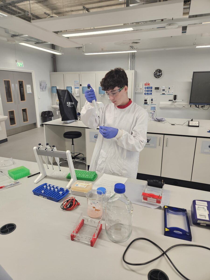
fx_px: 186
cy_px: 140
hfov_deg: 58.9
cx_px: 105
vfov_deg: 73.9
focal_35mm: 23
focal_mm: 5.4
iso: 160
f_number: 1.8
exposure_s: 1/100
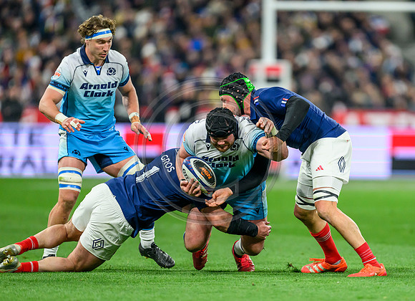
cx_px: 294
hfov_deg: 3.6
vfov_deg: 2.6
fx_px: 6558
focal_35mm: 554
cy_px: 176
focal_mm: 400
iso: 3200
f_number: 2.8
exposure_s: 1/2500
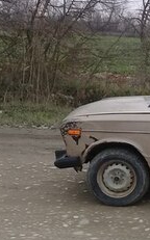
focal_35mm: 94
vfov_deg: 22.1
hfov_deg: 12.6
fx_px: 616
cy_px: 137
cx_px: 271
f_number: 2.2
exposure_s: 1/150
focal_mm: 3.3
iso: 50
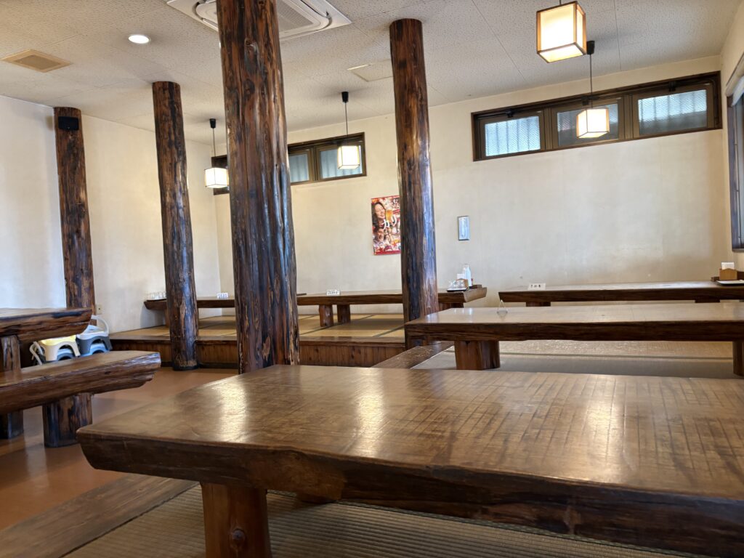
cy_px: 279
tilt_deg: +0.8
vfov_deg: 53.1
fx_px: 559
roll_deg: +3.5
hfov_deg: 67.3
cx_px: 372
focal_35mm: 26
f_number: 1.6
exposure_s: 1/60
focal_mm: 5.96
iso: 250
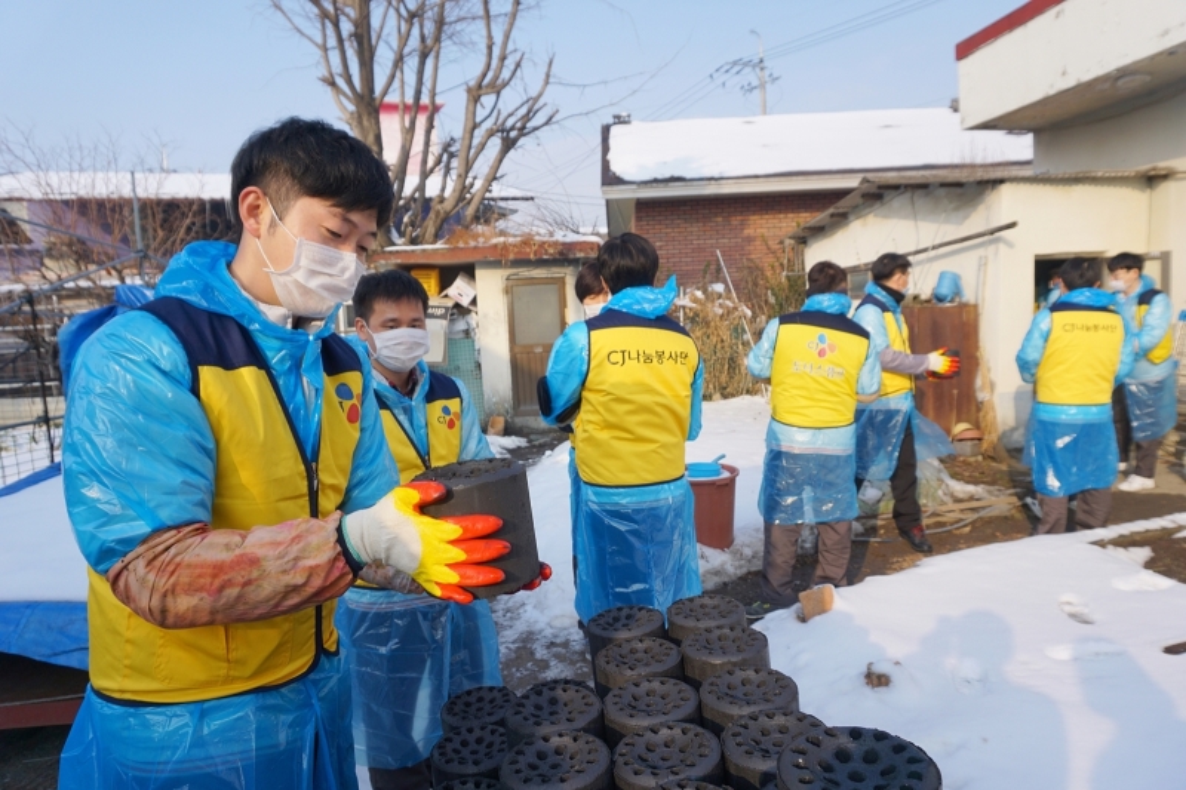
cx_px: 593
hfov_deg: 73.8
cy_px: 395
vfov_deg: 53.1
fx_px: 790
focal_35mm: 24
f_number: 5
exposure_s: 1/500
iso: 100
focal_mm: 16
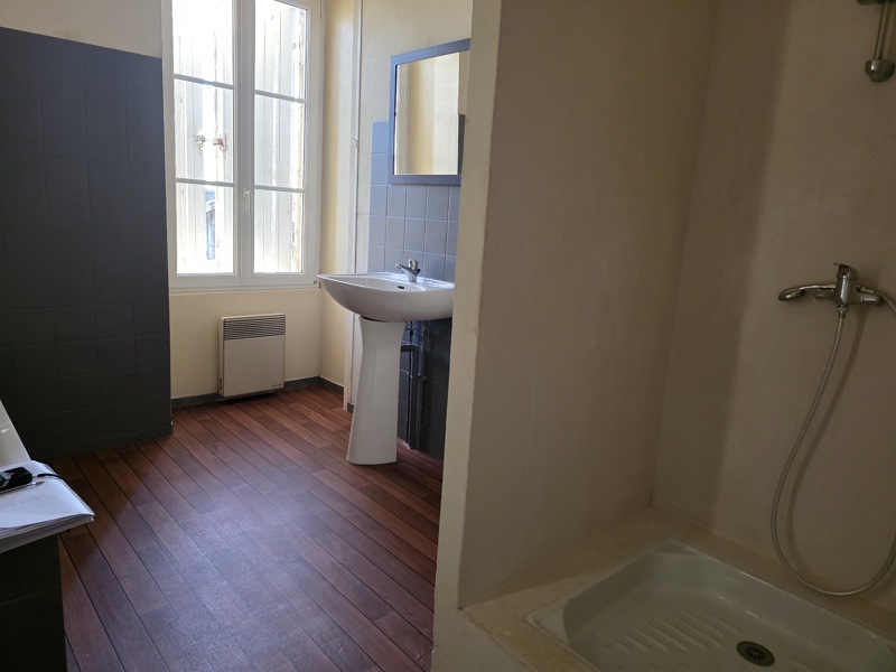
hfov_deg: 73.9
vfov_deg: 58.9
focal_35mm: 23
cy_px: 336
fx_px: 595
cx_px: 448
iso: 800
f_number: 1.7
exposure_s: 1/100
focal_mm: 6.3
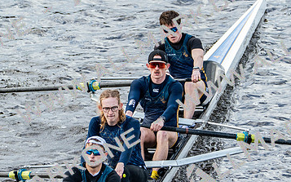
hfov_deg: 3.5
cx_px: 117
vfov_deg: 2.2
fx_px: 4797
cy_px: 125
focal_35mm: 605
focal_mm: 365
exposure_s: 1/1250
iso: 1000
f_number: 6.3
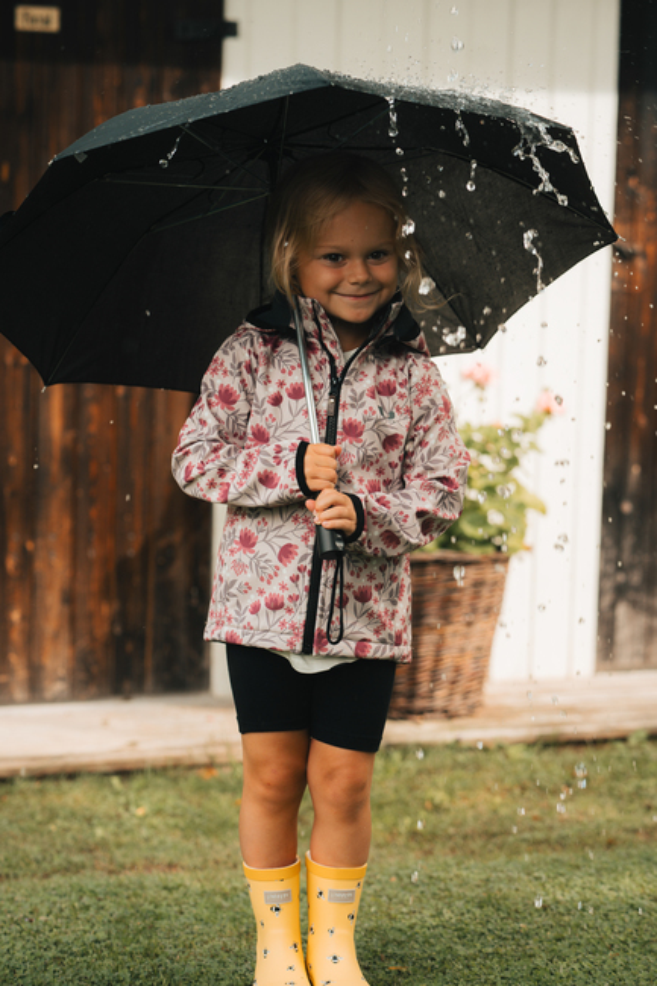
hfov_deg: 16.1
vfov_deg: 23.9
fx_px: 2328
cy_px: 493
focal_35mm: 85
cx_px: 328
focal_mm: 85
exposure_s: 1/500
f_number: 4
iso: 320
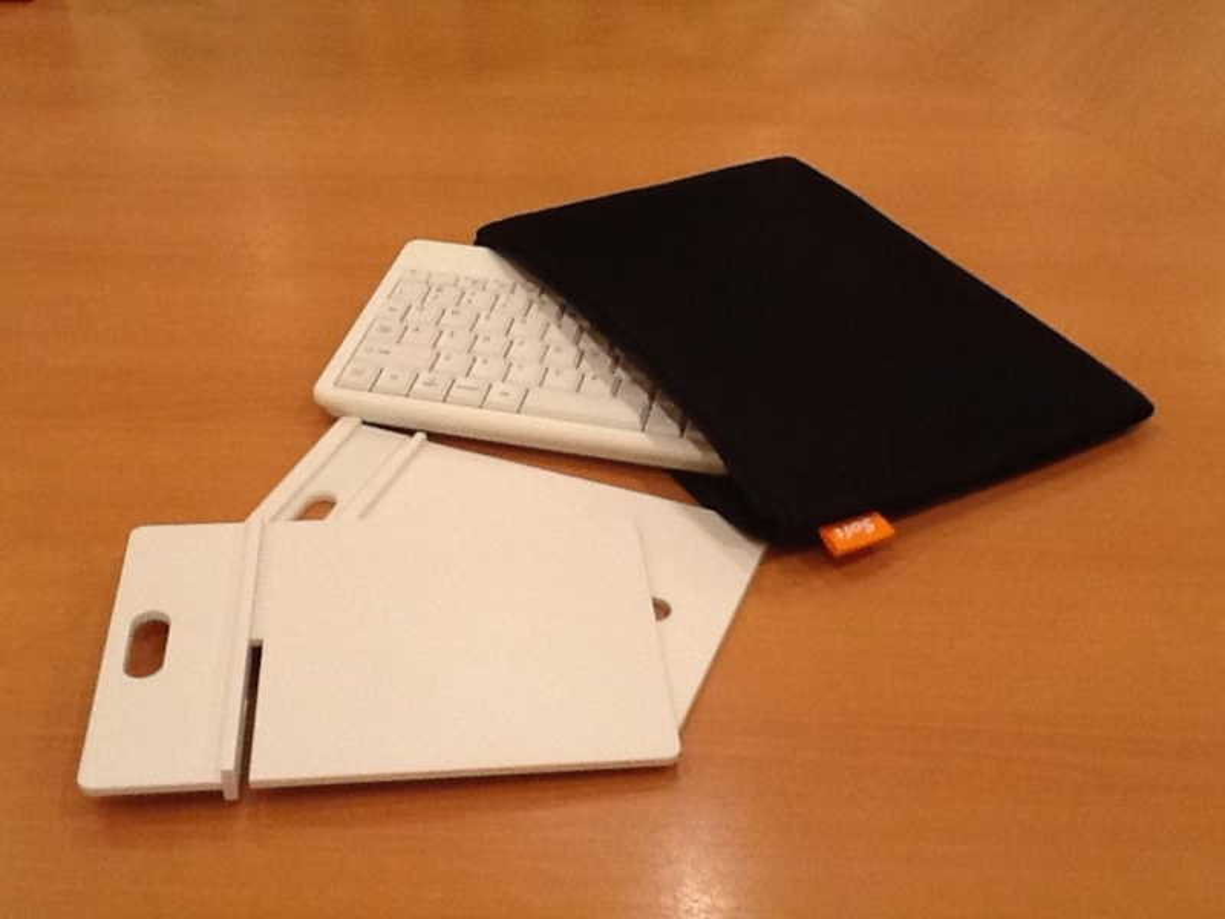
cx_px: 612
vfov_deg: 44.2
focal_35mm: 32
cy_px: 460
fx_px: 1132
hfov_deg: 56.8
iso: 160
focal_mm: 2.03
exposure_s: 1/30
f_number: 2.4
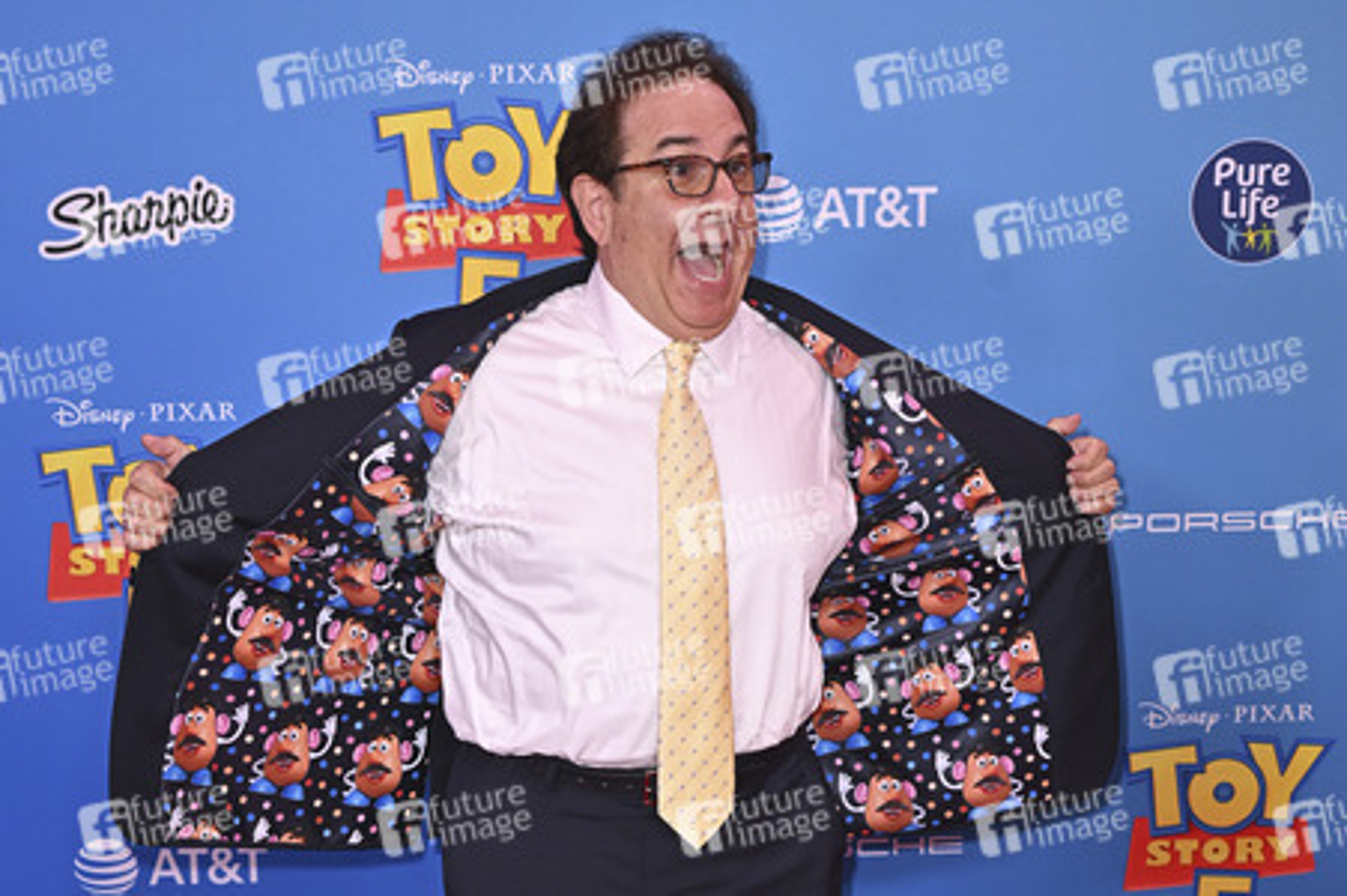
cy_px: 448
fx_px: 1757
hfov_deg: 41.9
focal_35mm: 47
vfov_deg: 28.6
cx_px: 674
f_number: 6.3
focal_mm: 47
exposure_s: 1/250
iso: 1250
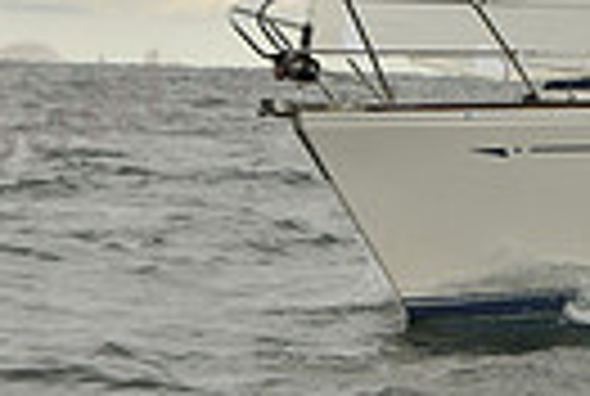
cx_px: 536
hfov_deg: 5.1
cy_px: -160
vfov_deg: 3.4
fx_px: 6669
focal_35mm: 406
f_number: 8
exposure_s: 1/800
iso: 320
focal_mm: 92
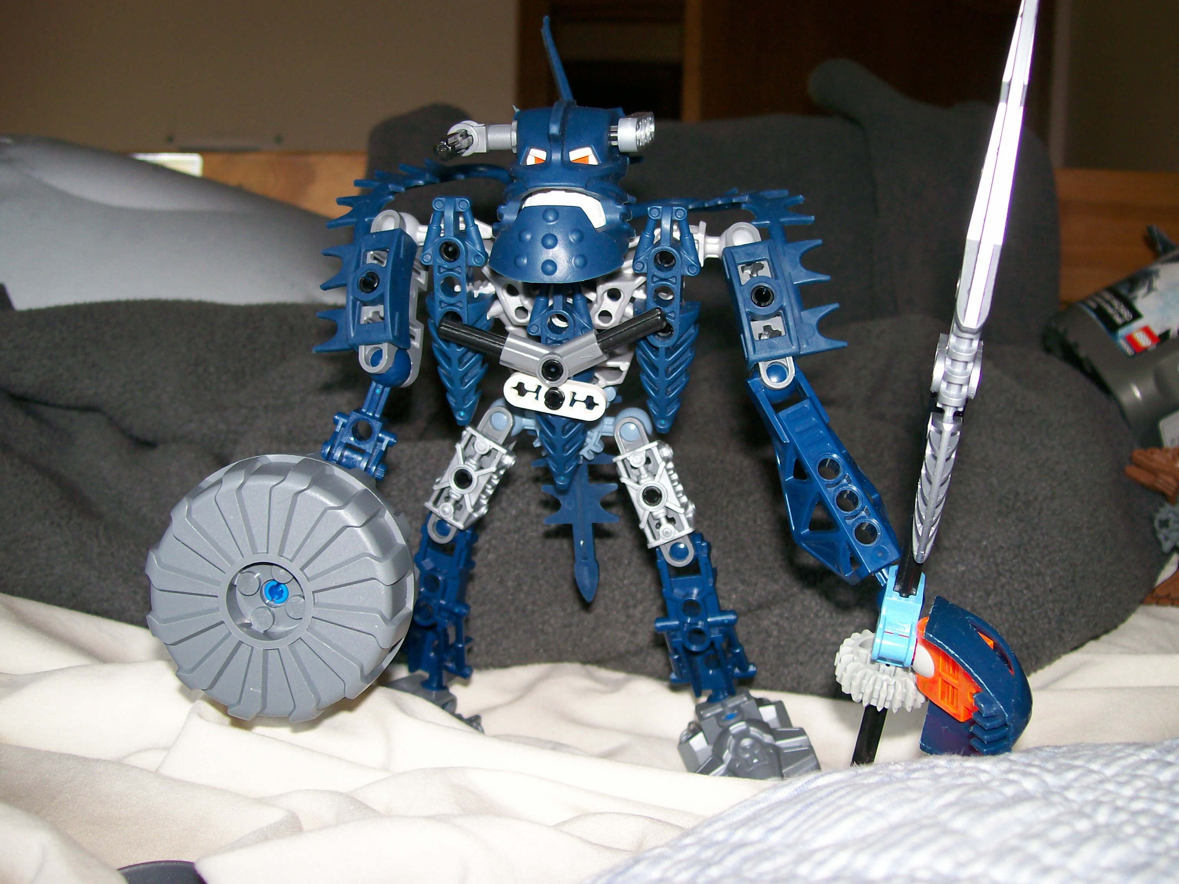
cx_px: 590
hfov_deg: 51.4
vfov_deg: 39.7
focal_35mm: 36
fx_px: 1226
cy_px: 442
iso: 80
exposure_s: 1/64
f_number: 2.7
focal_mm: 6
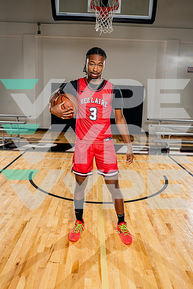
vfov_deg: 63.7
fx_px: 233
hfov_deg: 45.0
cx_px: 96
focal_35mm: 29
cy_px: 144
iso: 250
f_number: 7.1
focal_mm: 29
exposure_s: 1/250
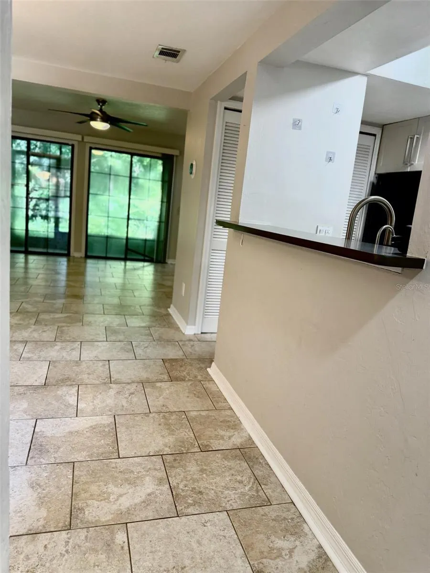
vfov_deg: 71.6
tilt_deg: -11.2
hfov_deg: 56.8
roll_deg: -6.8
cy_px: 286
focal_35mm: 24
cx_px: 215
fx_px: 398
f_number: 1.78
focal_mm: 6.76
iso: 160
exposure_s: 1/120
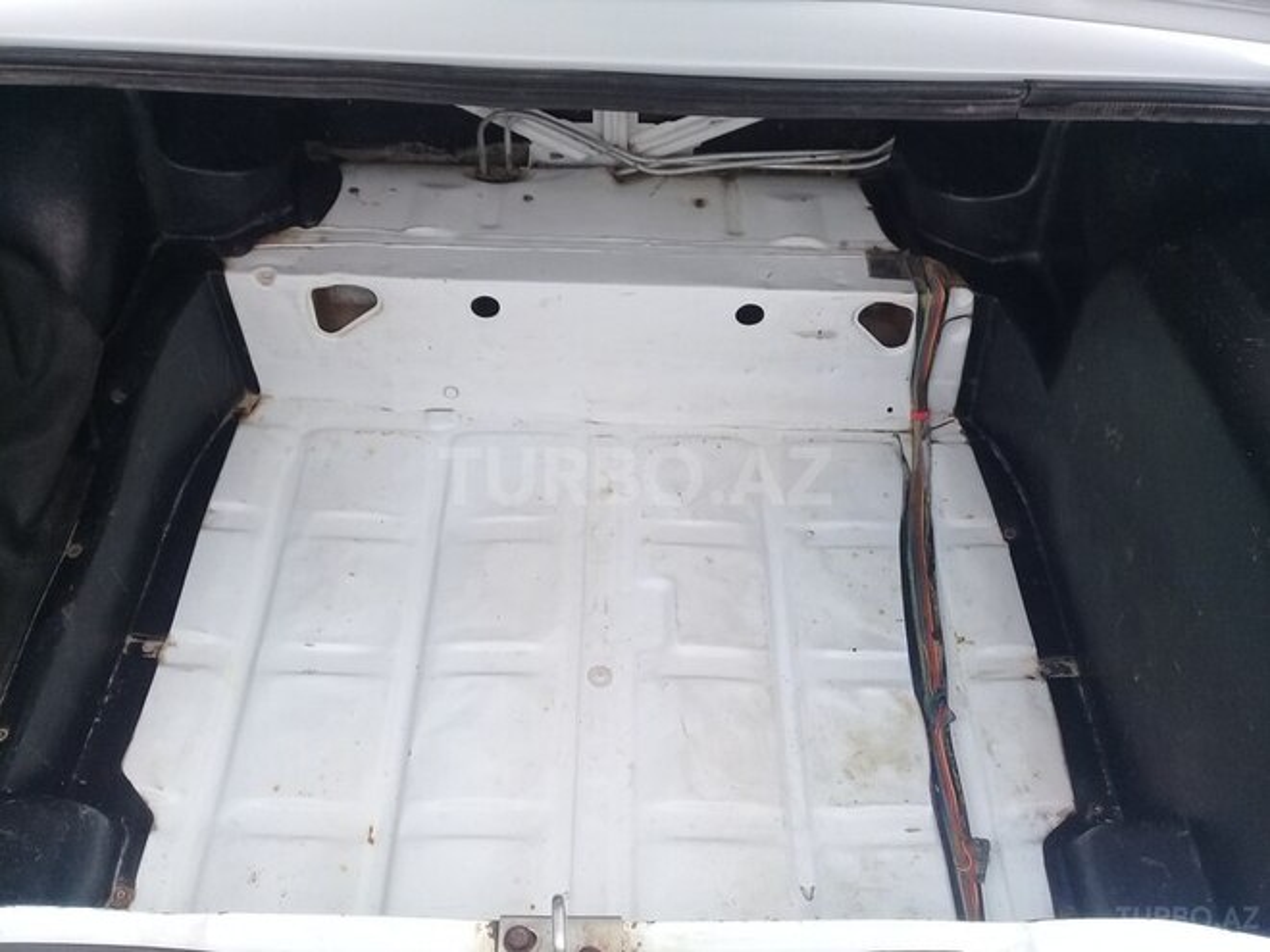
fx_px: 1137
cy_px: 476
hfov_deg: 58.4
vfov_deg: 45.4
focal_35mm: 31
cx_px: 635
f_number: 2.2
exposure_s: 1/50
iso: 50
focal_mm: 3.3
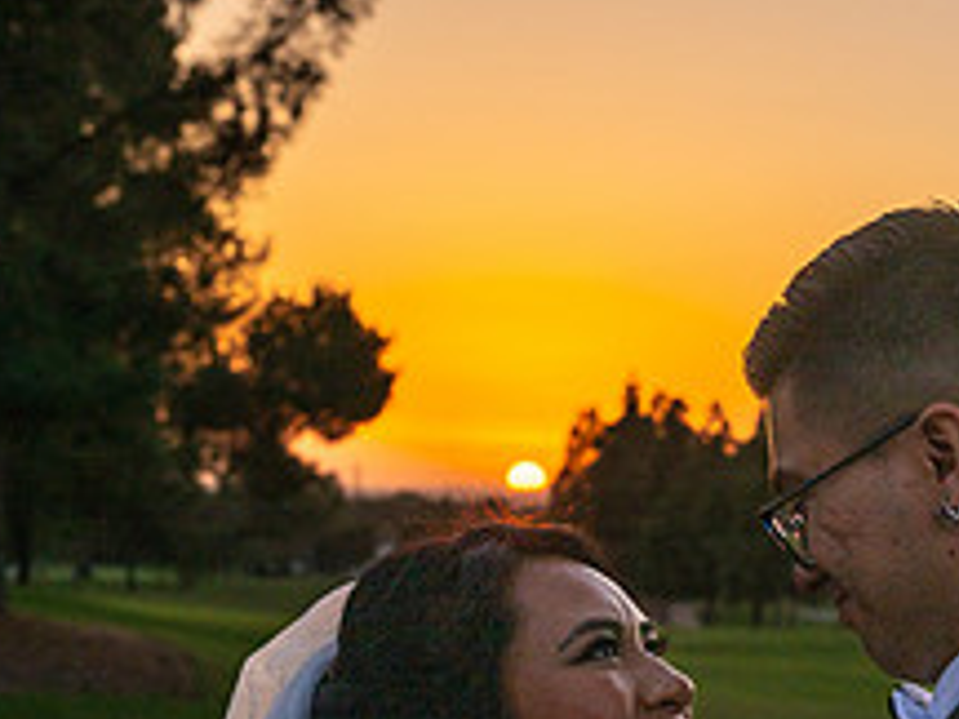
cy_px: 841
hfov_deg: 16.8
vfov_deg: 12.5
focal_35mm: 116
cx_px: 826
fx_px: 3214
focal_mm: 45
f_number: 5.6
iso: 200
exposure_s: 1/640
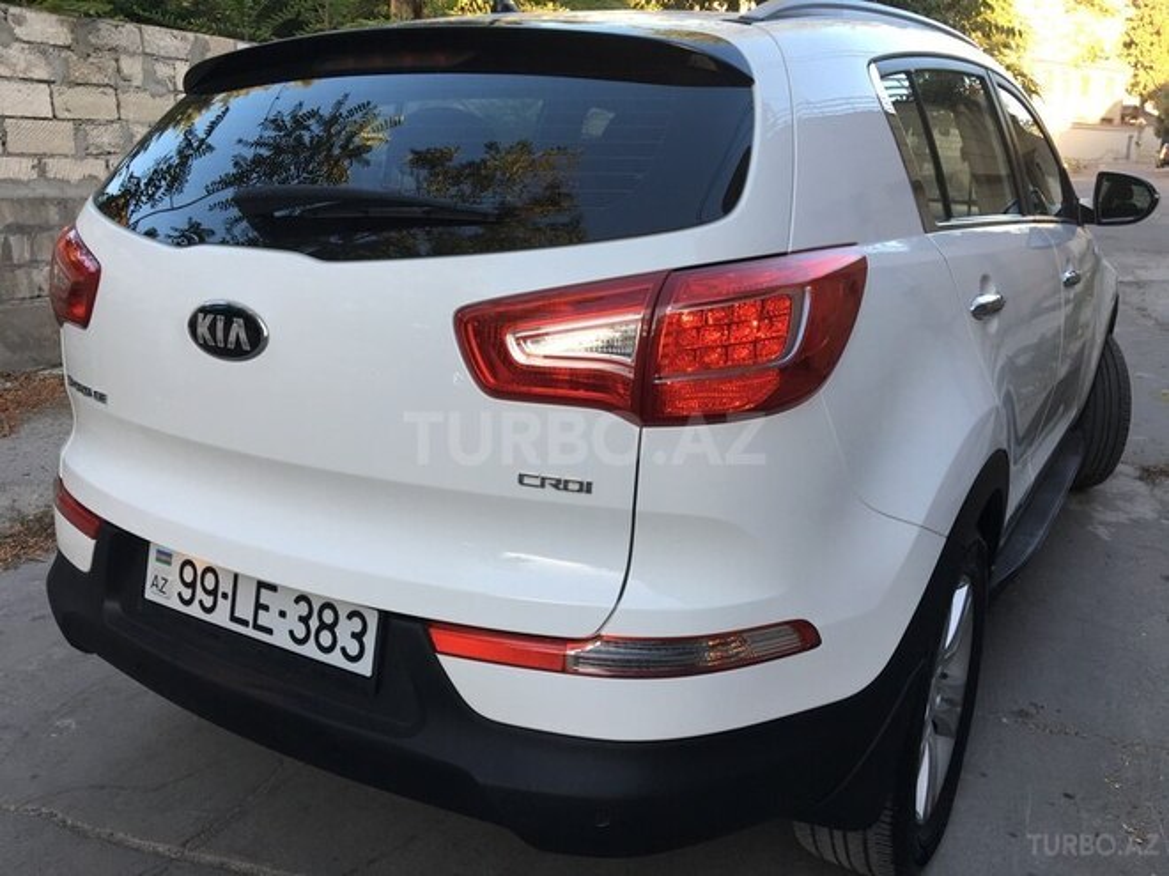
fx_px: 979
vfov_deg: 48.2
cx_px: 584
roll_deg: -1.1
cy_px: 438
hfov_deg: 61.7
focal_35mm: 29
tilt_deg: -15.2
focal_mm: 4.15
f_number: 2.2
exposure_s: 1/100
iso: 32
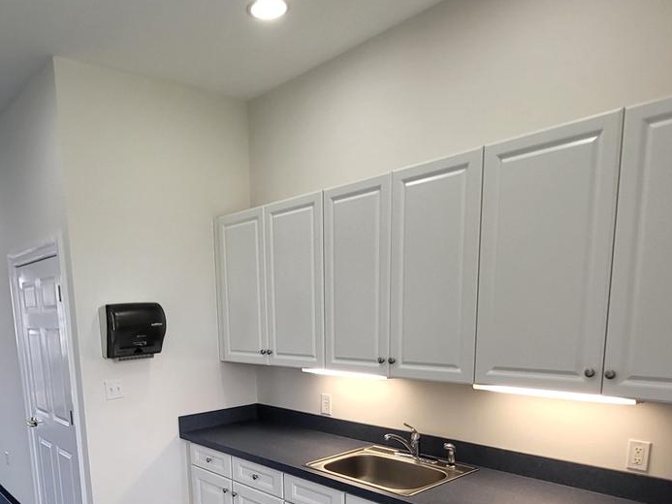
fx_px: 524
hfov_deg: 64.3
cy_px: 421
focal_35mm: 27
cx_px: 247
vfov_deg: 47.8
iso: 80
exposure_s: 1/60
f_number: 2.2
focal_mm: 1.74
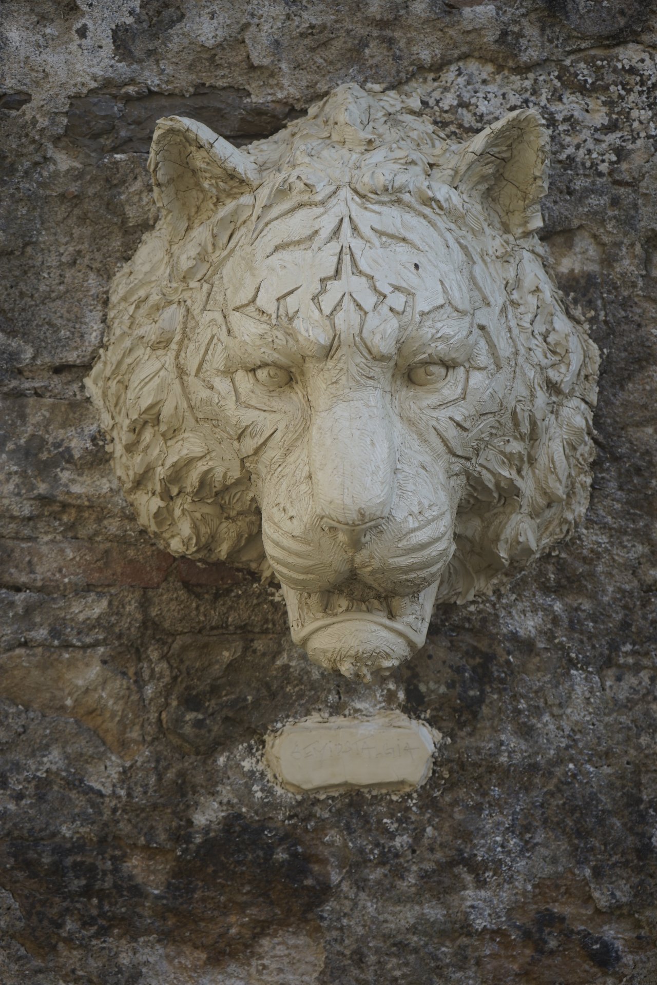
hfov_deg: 24.2
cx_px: 328
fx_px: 1533
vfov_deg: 35.6
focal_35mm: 56
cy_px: 492
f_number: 5
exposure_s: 1/160
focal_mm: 56
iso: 100
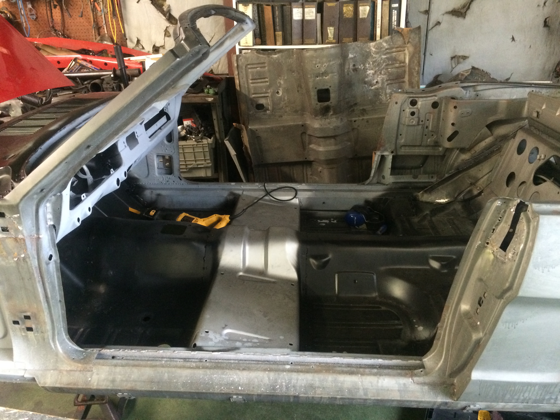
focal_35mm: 29
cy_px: 210
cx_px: 280
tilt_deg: -23.6
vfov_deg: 48.2
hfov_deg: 61.7
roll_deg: +3.4
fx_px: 469
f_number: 2.2
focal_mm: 4.15
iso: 400
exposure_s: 1/15
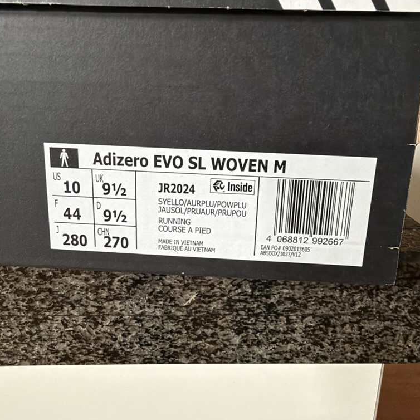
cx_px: 209
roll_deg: -2.3
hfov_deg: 54.0
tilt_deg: -14.6
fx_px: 412
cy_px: 218
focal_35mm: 30
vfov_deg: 54.0
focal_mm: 2.22
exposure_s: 1/59
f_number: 2.2
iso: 500
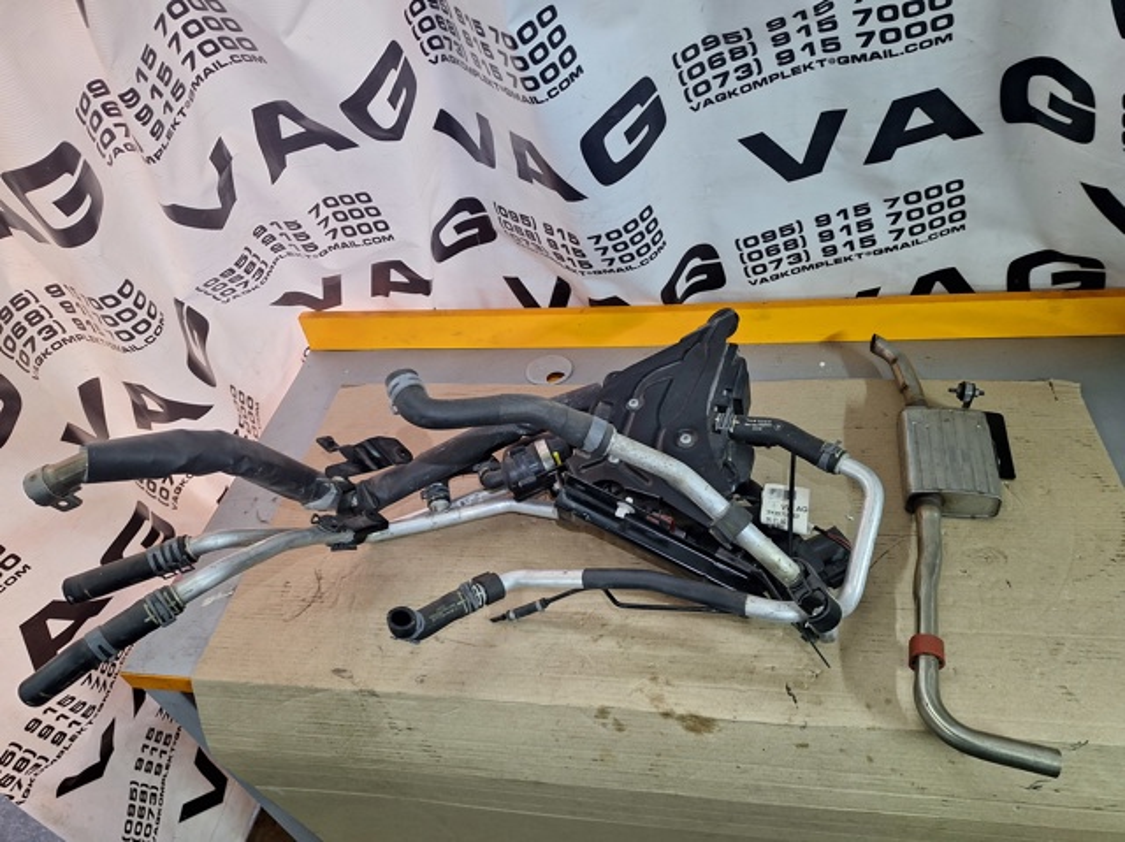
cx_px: 562
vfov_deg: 58.8
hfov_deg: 74.0
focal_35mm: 23
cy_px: 421
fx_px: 747
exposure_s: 1/50
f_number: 1.8
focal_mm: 5.54
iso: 80
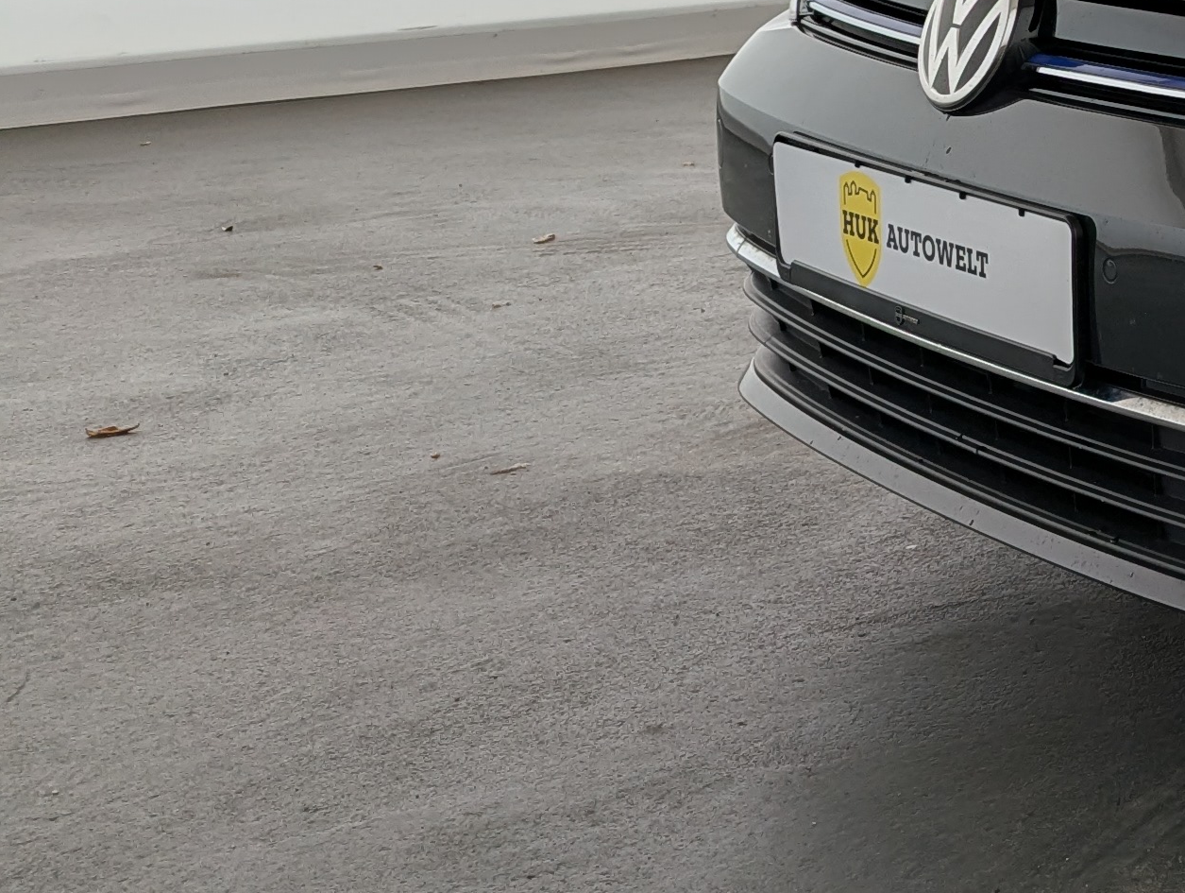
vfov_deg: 18.2
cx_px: 1921
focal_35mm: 78
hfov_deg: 20.3
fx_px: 2674
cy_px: -90
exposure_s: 1/208
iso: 55
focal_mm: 6.81
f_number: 1.85
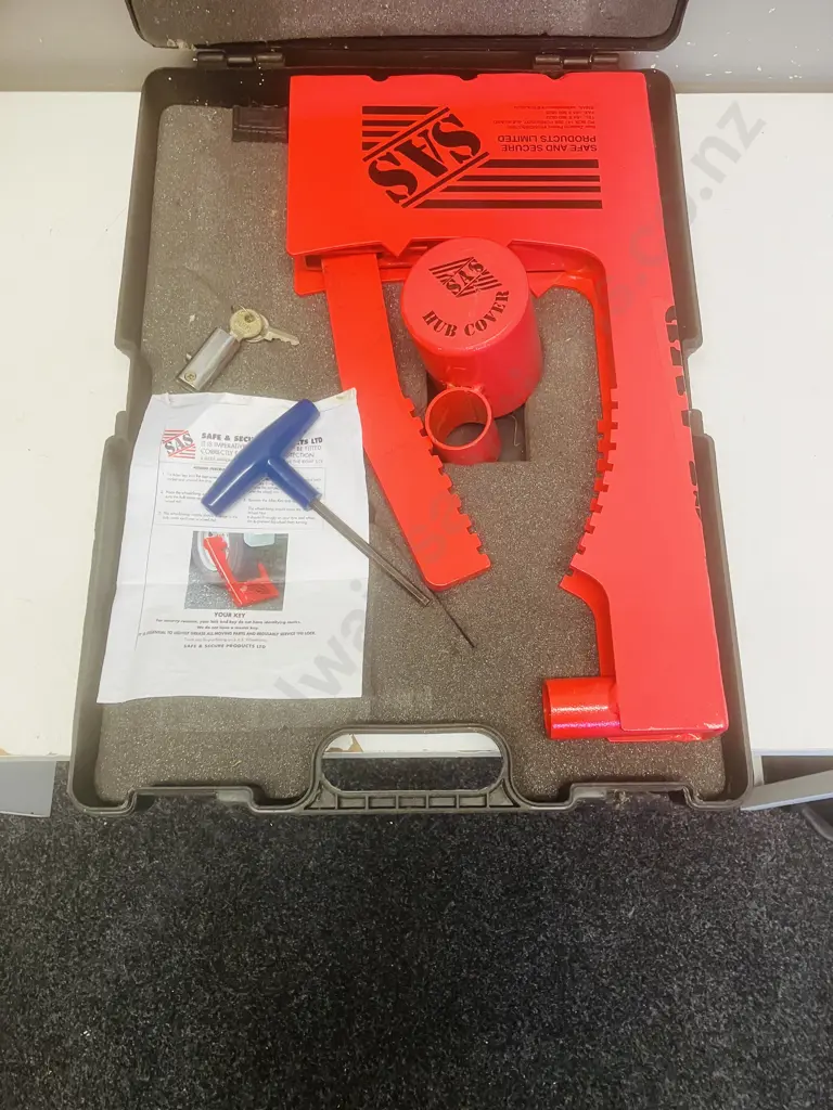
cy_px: 555
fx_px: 898
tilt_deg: -70.4
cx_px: 416
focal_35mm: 28
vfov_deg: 63.4
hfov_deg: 49.7
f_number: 1.8
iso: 100
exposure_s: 1/50
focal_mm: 3.99
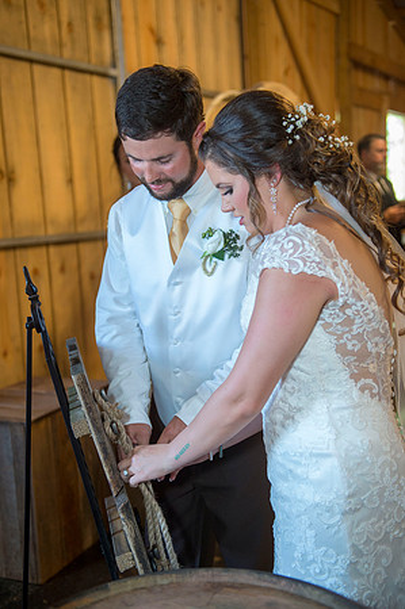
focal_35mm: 42
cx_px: 202
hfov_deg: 31.8
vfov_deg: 46.4
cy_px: 304
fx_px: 710
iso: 1600
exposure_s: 1/160
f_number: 2.8
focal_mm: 42
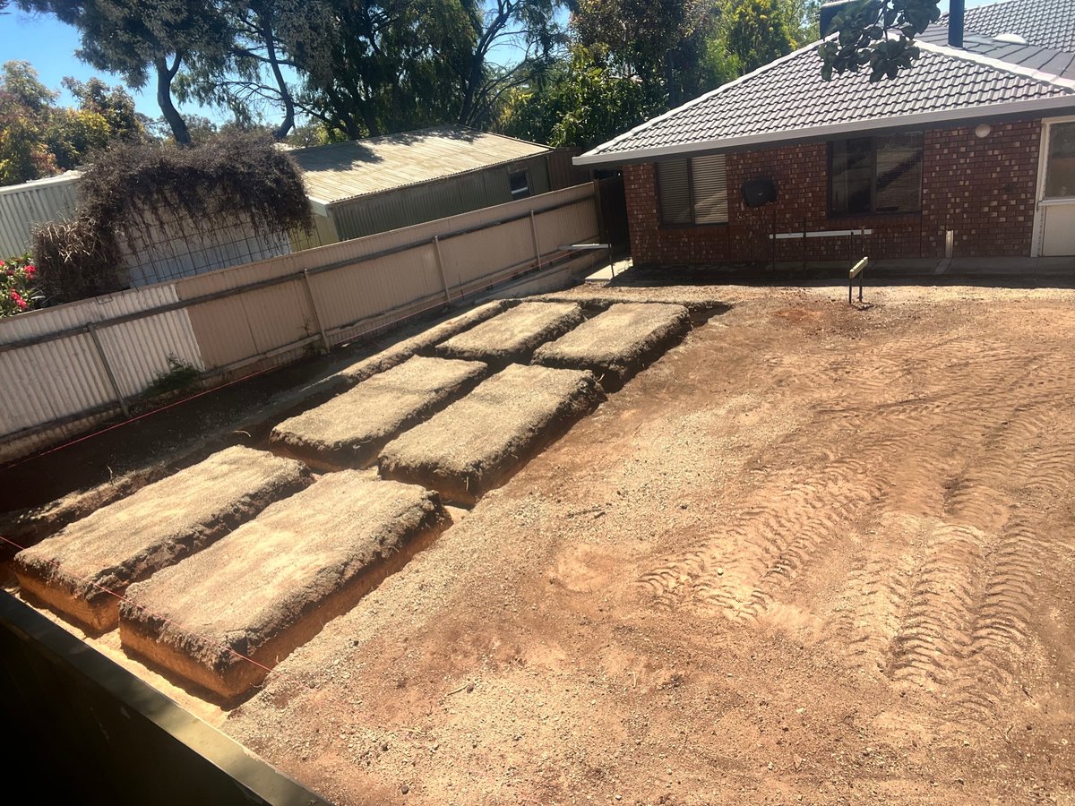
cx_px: 538
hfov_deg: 73.9
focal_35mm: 23
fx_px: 714
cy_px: 403
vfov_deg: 58.9
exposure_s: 1/981
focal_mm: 2.71
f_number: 2.2
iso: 32
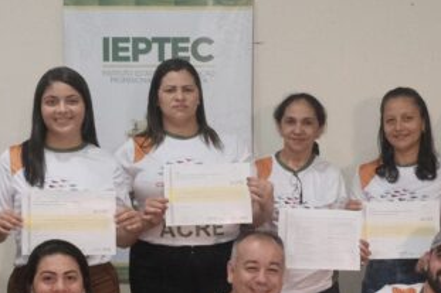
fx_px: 1090
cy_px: 251
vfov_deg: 15.2
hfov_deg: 22.6
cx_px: 350
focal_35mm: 89
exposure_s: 1/125
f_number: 2.8
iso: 2500
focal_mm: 18
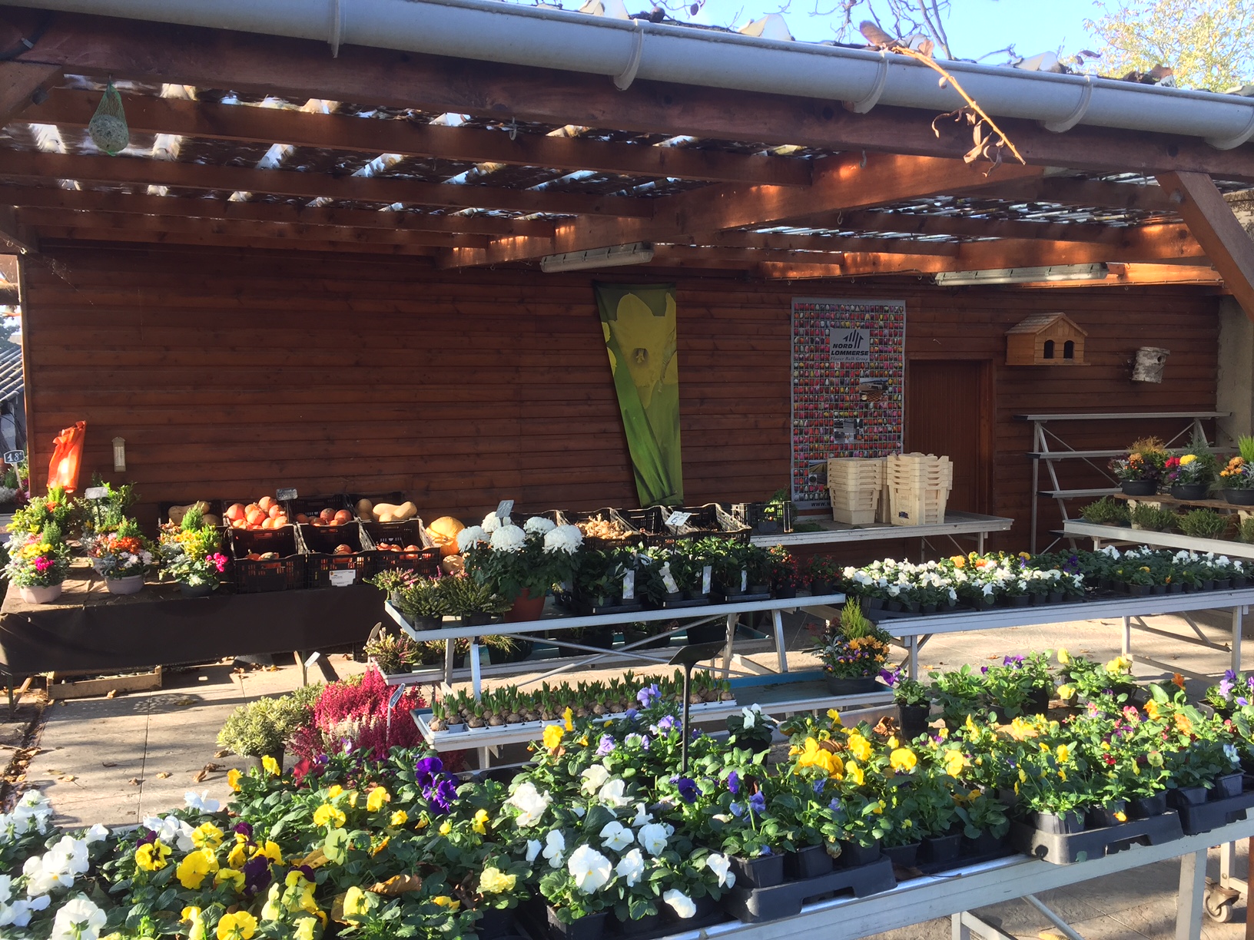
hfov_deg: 61.7
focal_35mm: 29
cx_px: 627
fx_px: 1051
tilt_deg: -3.7
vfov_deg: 48.2
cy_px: 470
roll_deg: +0.1
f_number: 2.2
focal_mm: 4.15
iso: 32
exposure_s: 1/119
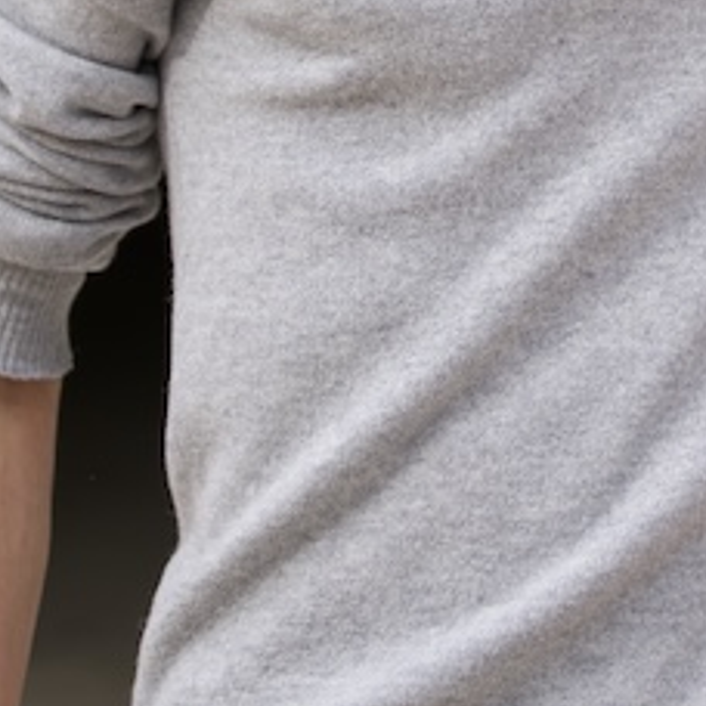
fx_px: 5169
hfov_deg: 7.7
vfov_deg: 7.7
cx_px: 1003
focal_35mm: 224
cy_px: -387
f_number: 1.2
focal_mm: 50
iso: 50
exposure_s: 1/1000
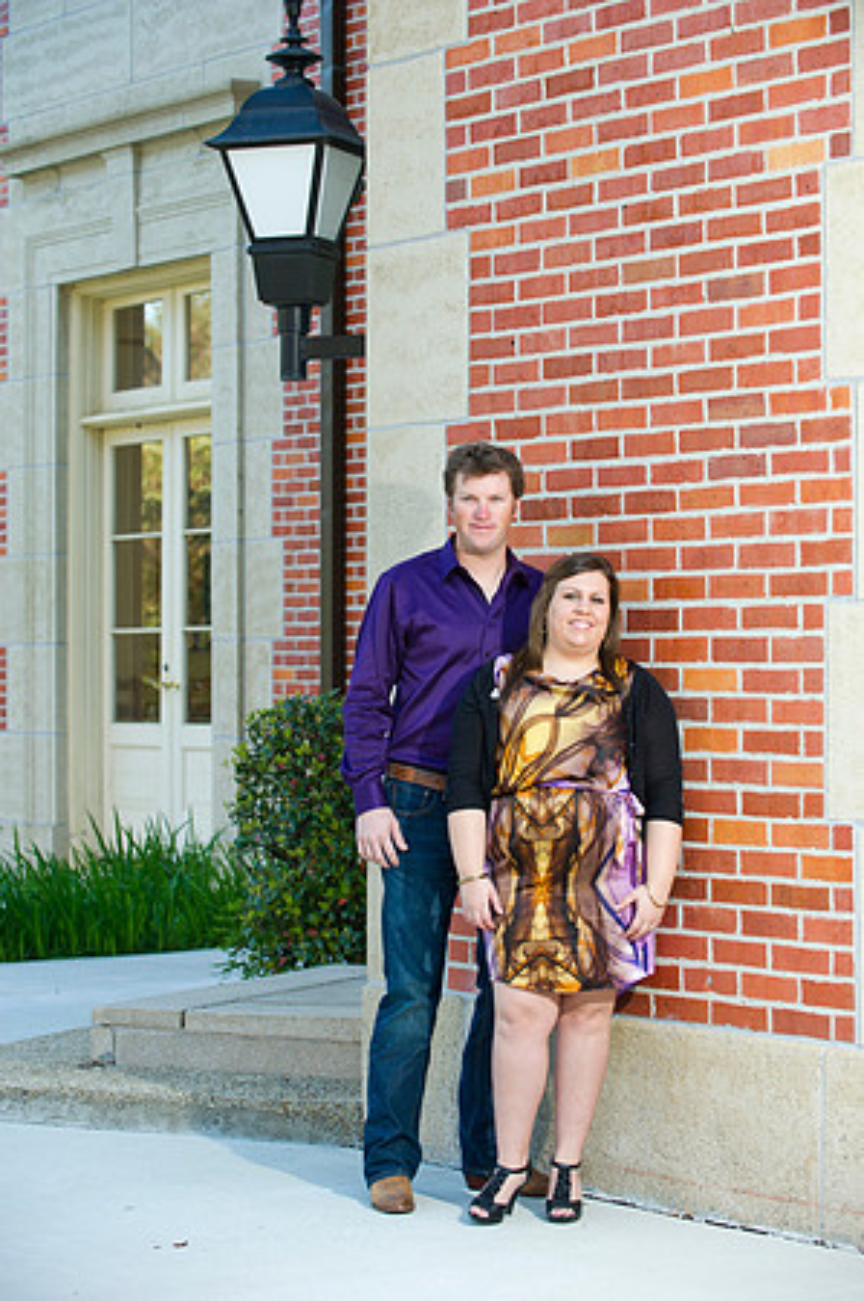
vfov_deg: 22.6
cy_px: 650
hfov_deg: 15.2
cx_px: 432
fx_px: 3247
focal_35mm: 90
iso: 400
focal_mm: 90
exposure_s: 1/100
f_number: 4
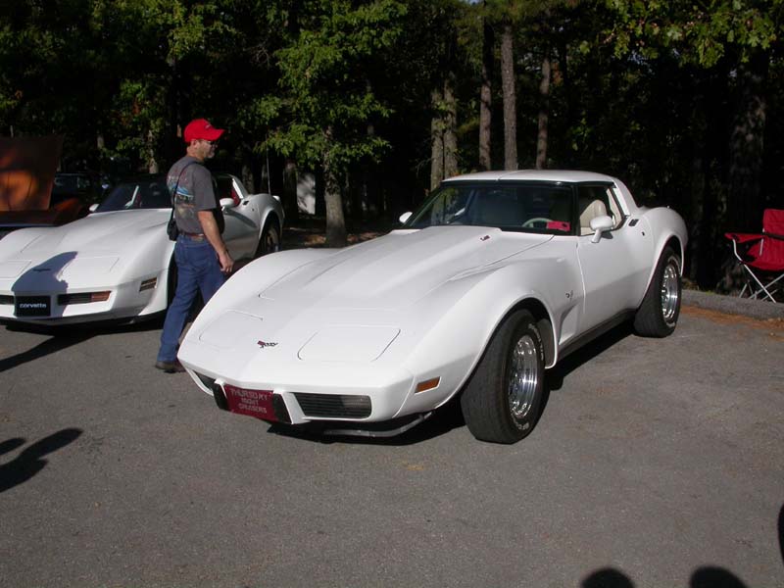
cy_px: 294
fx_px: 861
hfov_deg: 49.0
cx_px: 392
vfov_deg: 37.7
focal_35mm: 38
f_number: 7.5
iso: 100
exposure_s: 1/758
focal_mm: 7.85
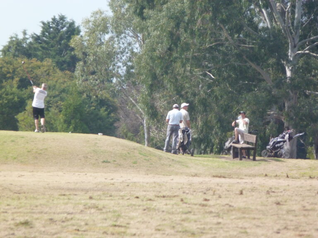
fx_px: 5503
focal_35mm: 599
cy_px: 119
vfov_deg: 2.5
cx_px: 159
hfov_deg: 3.3
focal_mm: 107.9
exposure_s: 1/500
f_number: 5.2
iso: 320
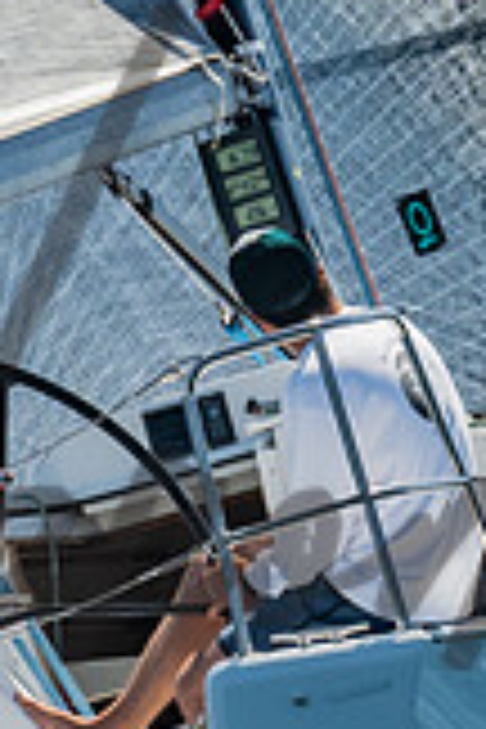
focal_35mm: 1079
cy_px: 333
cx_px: -141
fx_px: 21848
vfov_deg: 1.9
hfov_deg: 1.3
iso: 160
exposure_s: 1/500
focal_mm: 125
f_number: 6.3
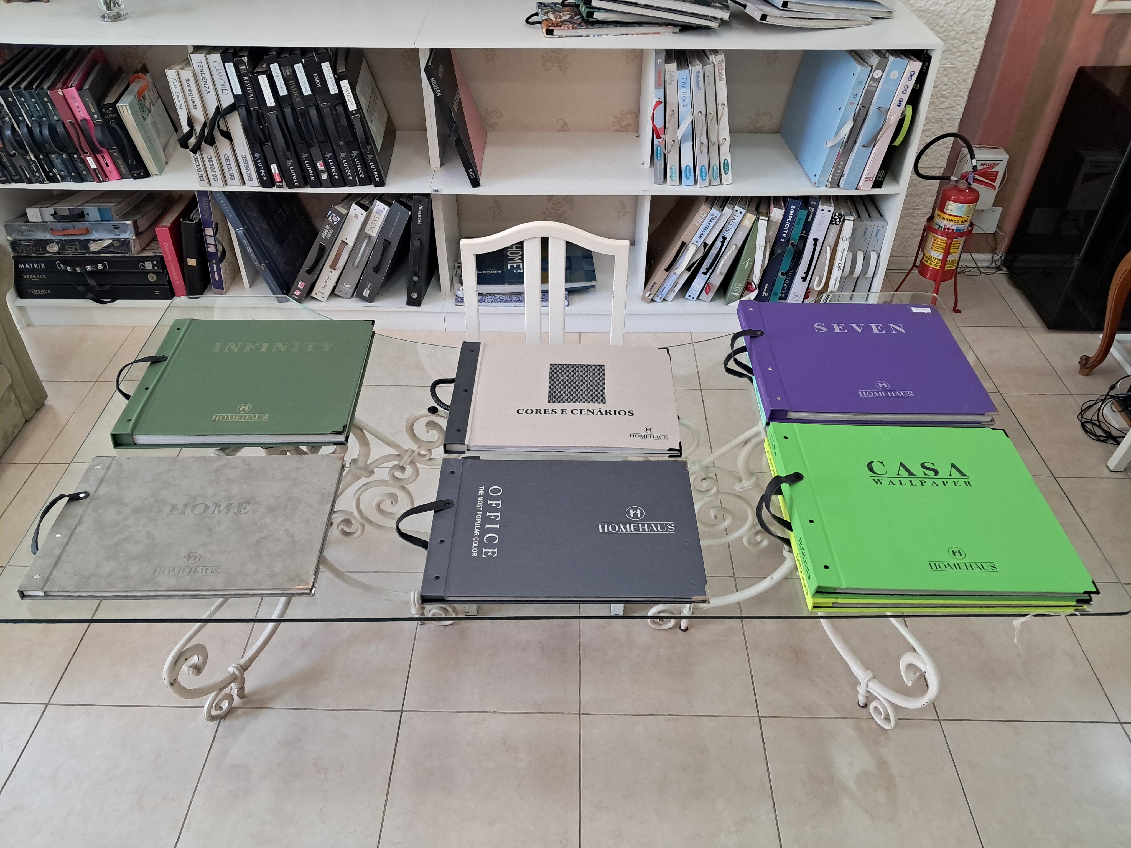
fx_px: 882
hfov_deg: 65.3
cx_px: 566
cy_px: 424
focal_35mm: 27
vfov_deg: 51.4
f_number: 1.8
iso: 400
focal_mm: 4
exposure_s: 1/60
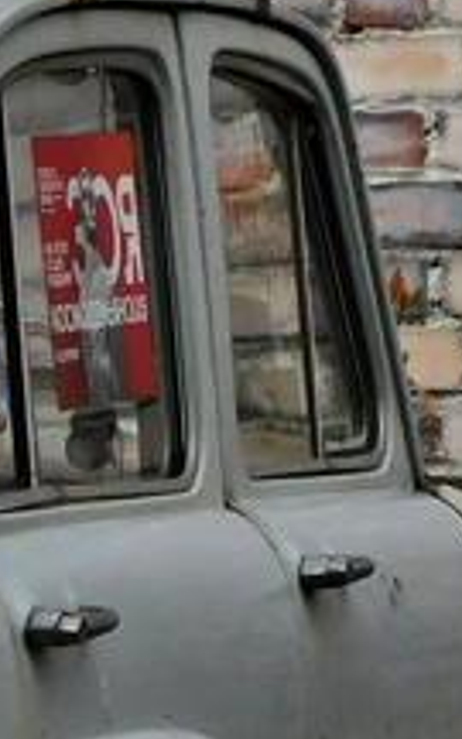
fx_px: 8542
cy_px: 787
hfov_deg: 3.1
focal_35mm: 424
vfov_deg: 4.9
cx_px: -821
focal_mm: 14.3
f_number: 4.5
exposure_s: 1/320
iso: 125
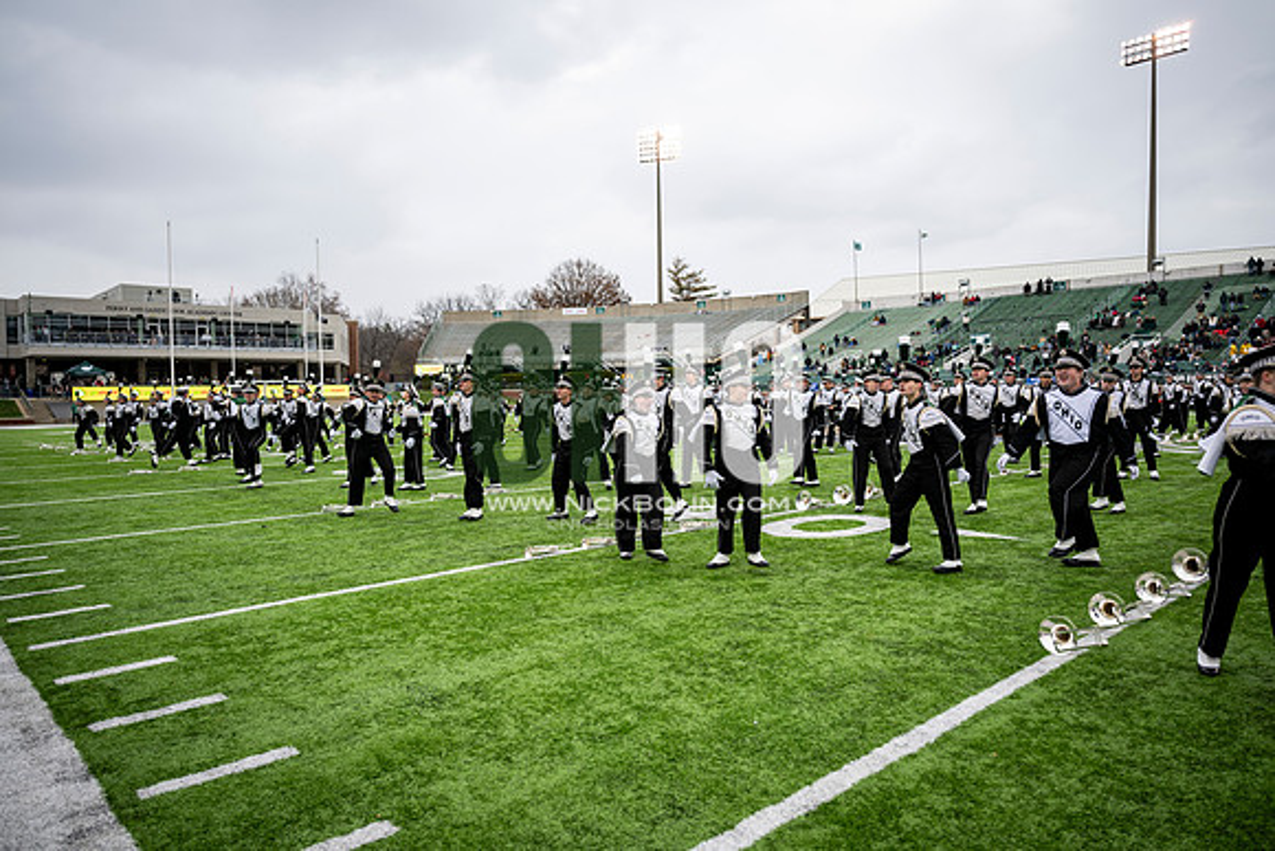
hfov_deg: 73.7
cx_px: 638
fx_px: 850
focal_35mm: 24
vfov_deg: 53.2
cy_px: 426
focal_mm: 24
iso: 100
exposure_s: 1/500
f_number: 2.8
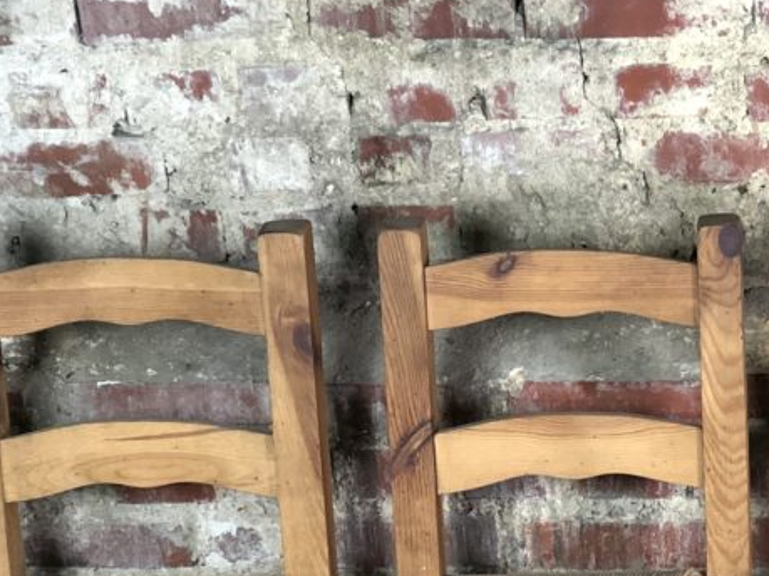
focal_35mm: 116
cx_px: 854
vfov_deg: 12.6
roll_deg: +2.1
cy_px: 596
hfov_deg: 16.4
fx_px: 2576
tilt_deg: -23.9
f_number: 2.4
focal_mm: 6
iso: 160
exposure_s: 1/17
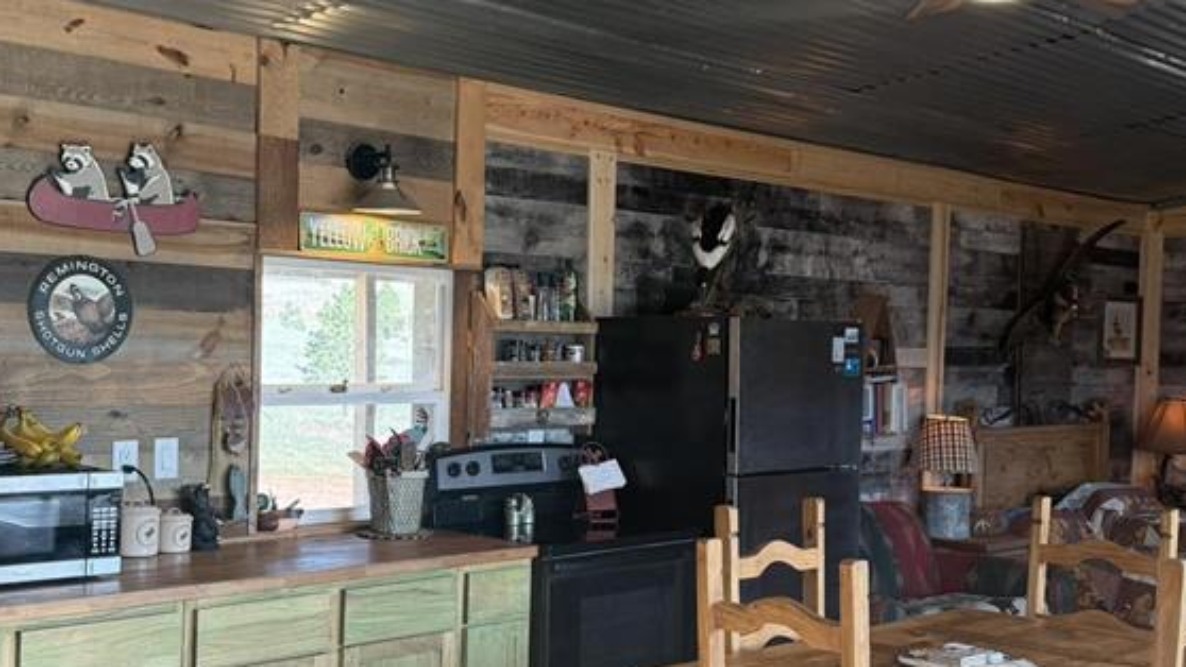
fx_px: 1510
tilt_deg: -1.6
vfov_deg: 24.9
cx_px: 638
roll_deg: -0.9
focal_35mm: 48
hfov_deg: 42.9
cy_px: 374
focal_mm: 6.76
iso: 160
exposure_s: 1/243
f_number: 1.78
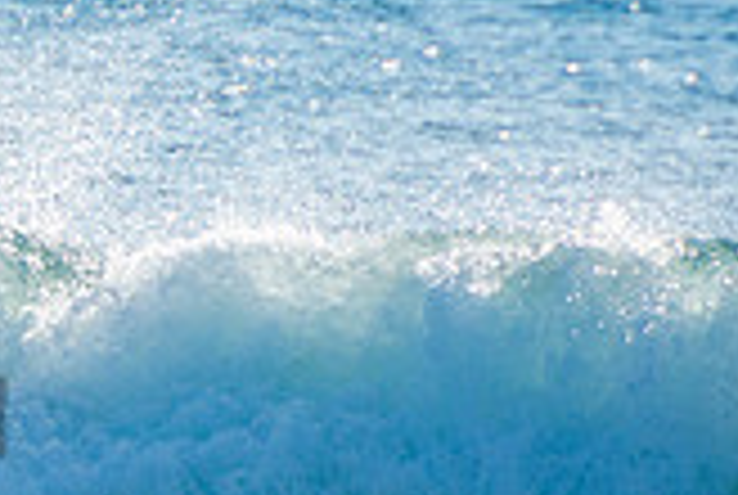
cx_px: -468
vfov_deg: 0.7
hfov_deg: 1.0
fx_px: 43456
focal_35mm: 2116
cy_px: 353
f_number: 5.6
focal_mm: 400
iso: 250
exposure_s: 1/1250
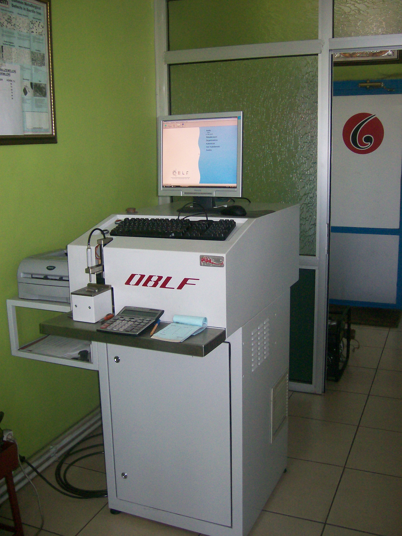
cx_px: 201
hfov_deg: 40.7
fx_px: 542
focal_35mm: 35
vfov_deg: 52.6
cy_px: 268
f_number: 2.8
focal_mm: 5.8
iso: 200
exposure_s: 1/64
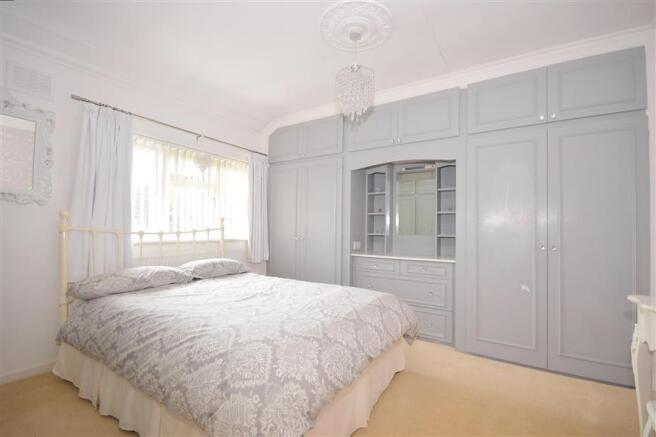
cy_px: 218
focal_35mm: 15
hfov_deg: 100.4
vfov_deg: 77.3
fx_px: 273
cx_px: 328
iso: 400
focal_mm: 10
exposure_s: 1/13
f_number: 5.6
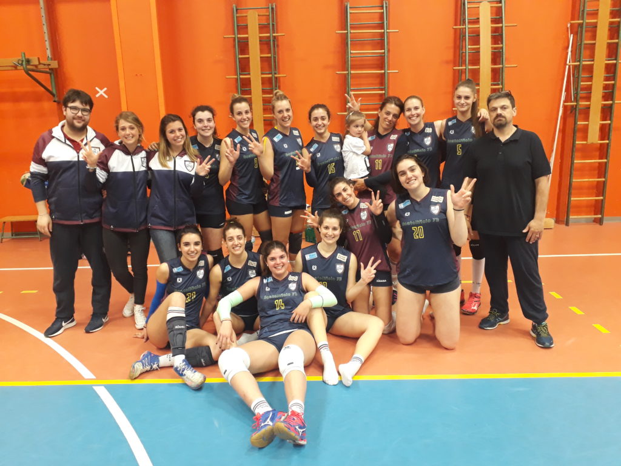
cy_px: 233
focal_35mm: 27
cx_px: 310
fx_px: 484
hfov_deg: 65.3
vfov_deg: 51.4
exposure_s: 1/33
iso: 200
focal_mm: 3.6
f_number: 1.9
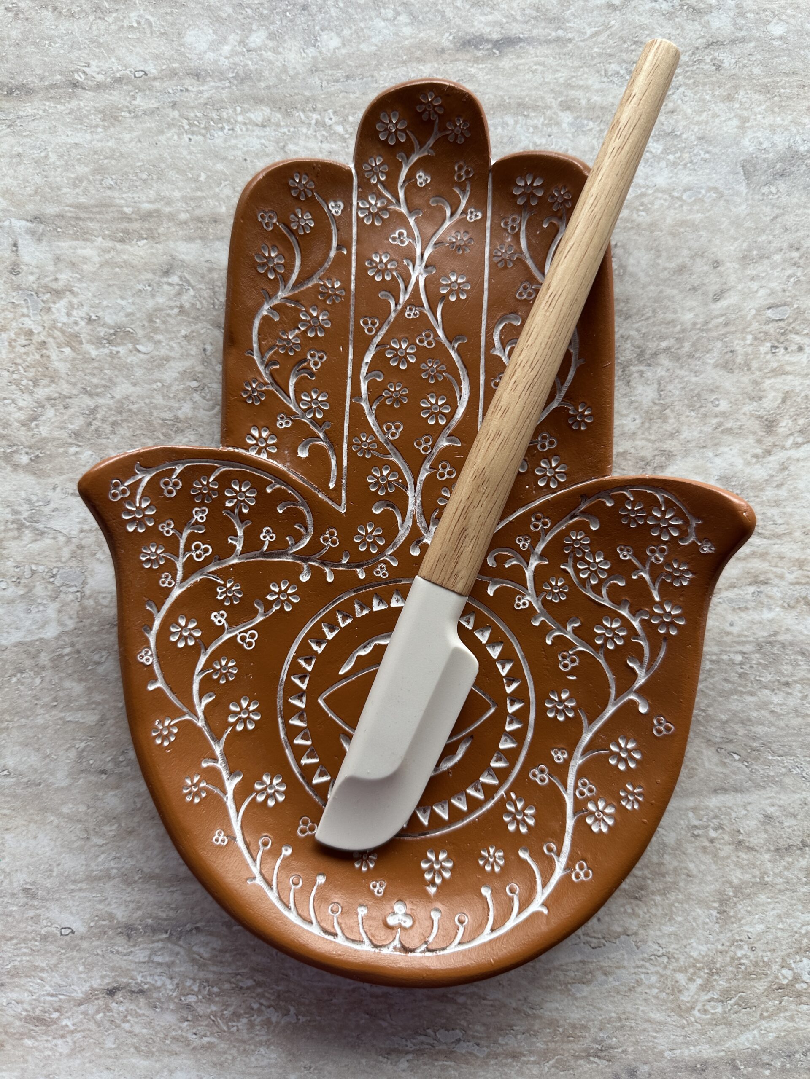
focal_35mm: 24
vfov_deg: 71.6
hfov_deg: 56.8
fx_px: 749
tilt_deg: -86.1
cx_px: 405
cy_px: 540
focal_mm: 6.86
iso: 80
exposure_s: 1/446
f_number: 1.78
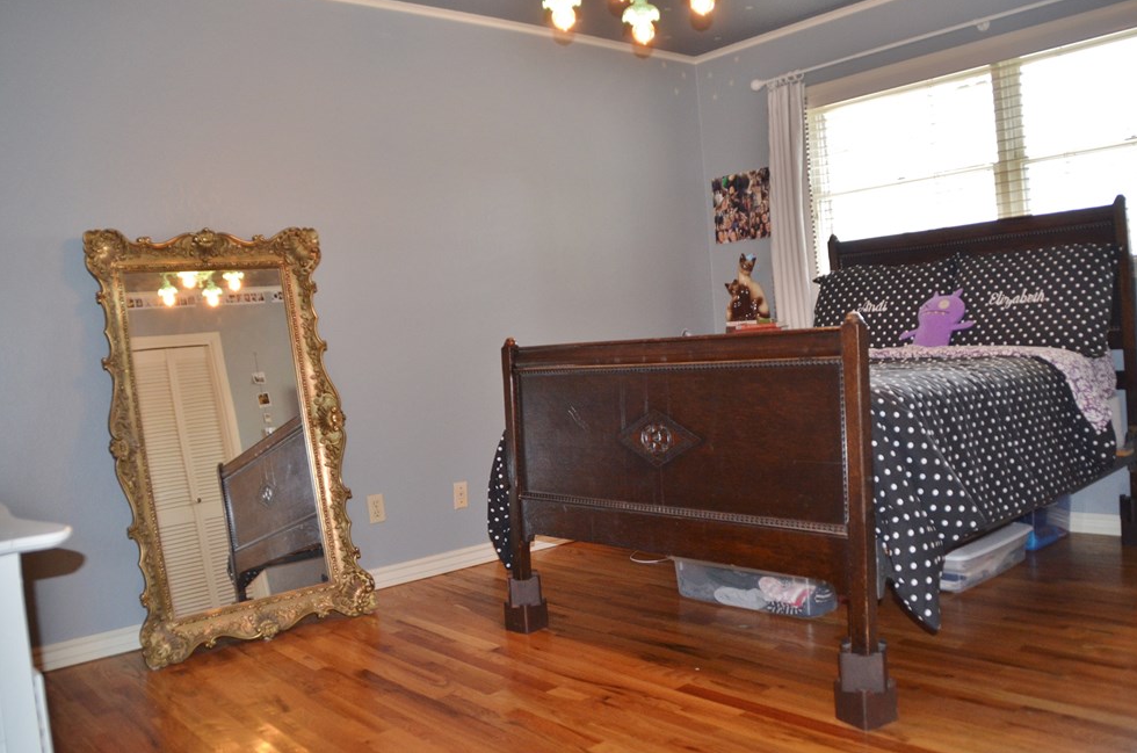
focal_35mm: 30
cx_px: 593
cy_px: 374
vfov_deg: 43.4
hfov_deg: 62.0
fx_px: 945
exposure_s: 1/60
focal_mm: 18
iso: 1000
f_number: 3.5
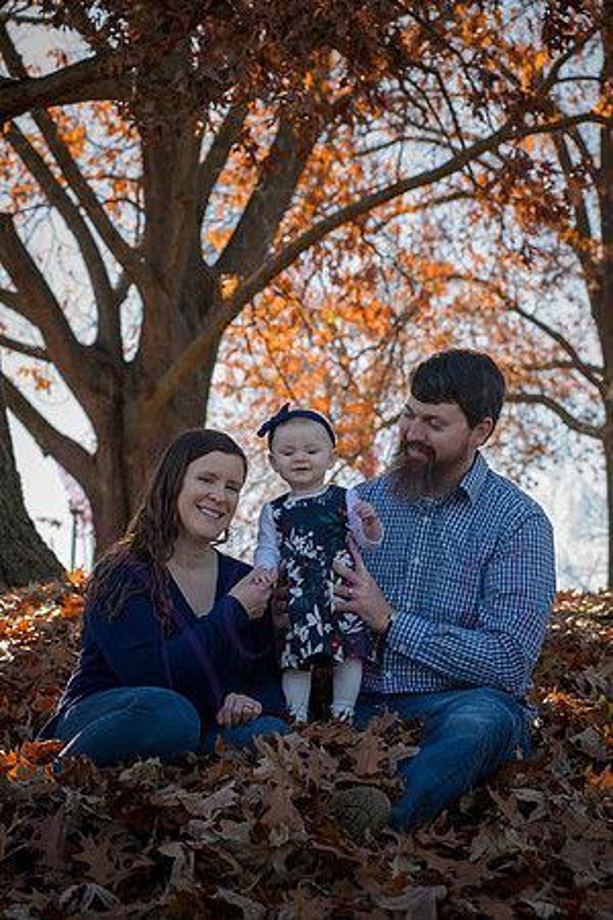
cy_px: 460
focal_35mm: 80
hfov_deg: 17.1
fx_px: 2043
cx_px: 306
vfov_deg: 25.4
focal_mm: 80
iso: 400
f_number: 7.1
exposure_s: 1/320
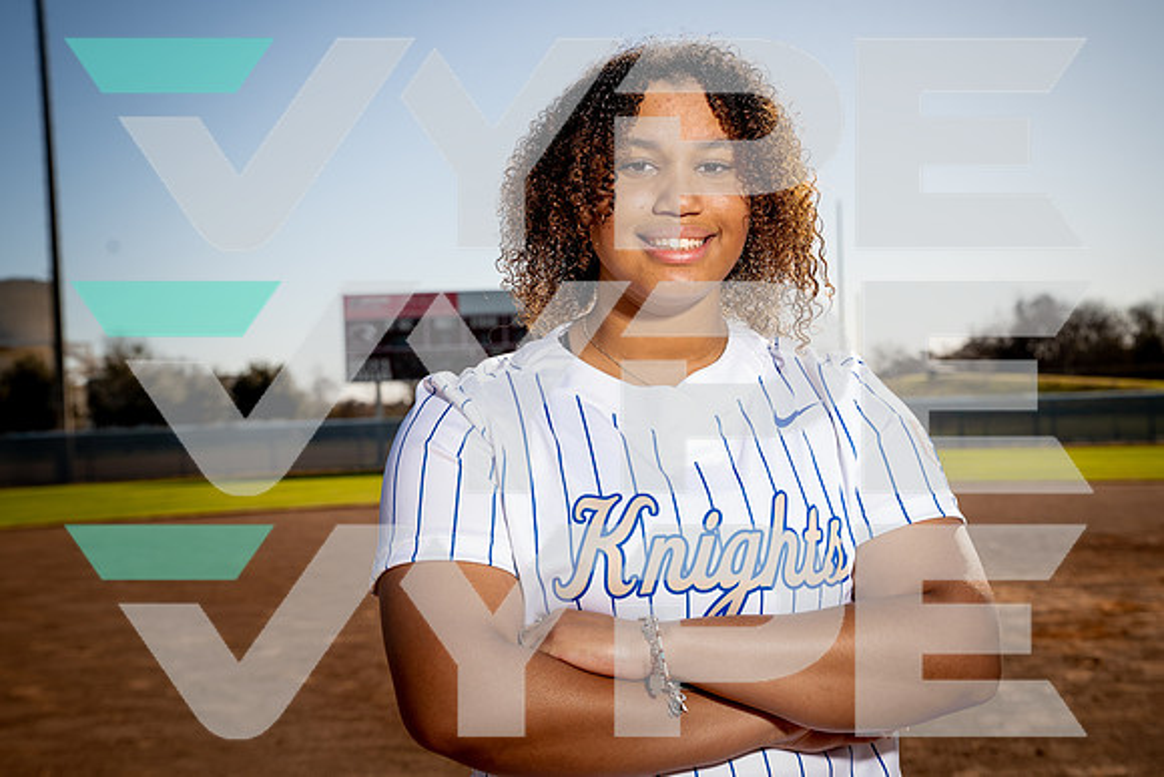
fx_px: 1746
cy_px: 388
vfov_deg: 25.1
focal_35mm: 54
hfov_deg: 36.9
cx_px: 582
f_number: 7.1
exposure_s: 1/250
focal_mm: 54
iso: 100
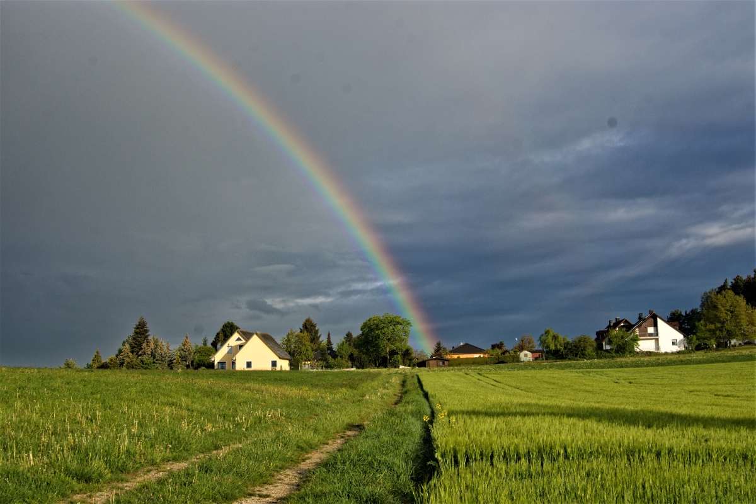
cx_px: 378
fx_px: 882
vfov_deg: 31.9
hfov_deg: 46.4
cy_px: 252
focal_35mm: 42
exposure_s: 1/250
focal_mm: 28
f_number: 9
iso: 100
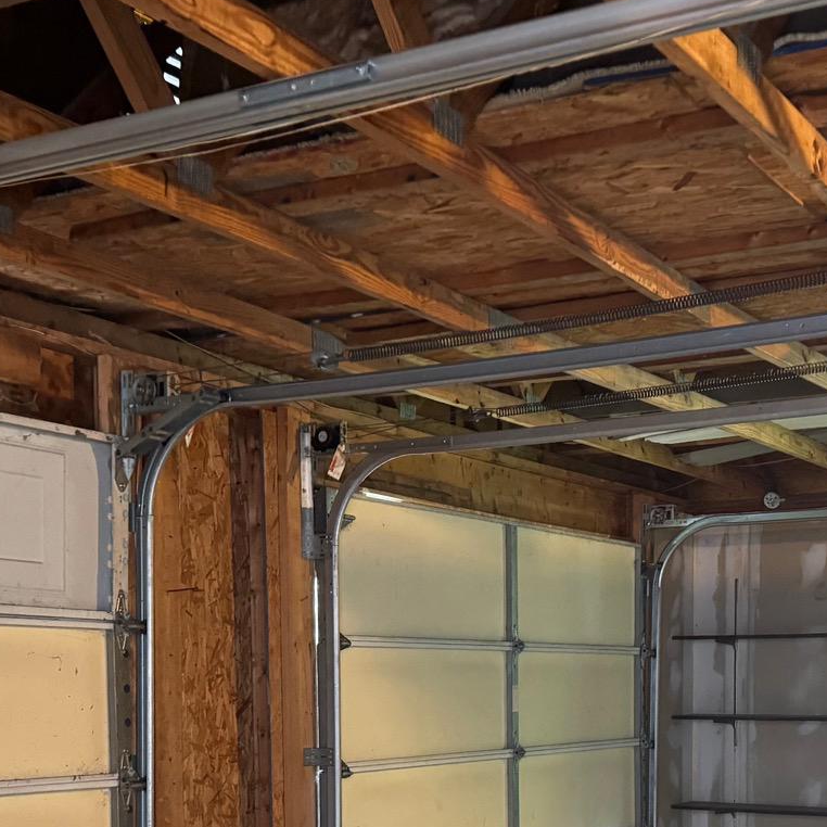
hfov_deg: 30.0
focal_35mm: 57
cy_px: 765
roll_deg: +0.3
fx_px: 1541
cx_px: 495
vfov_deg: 28.7
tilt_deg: -1.6
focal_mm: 6.76
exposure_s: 1/40
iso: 800
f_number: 1.78
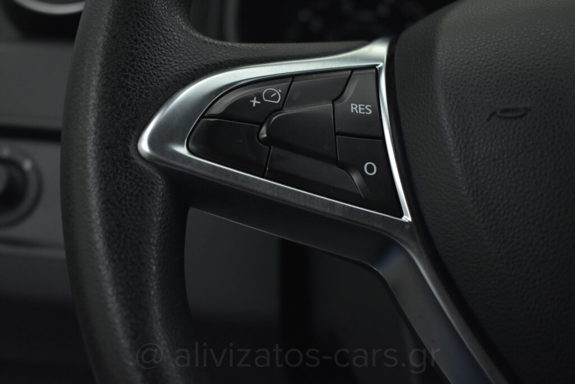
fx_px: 767
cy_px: 192
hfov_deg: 41.1
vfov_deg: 28.1
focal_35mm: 48
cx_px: 288
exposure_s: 1/200
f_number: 4.5
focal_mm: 32
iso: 1600
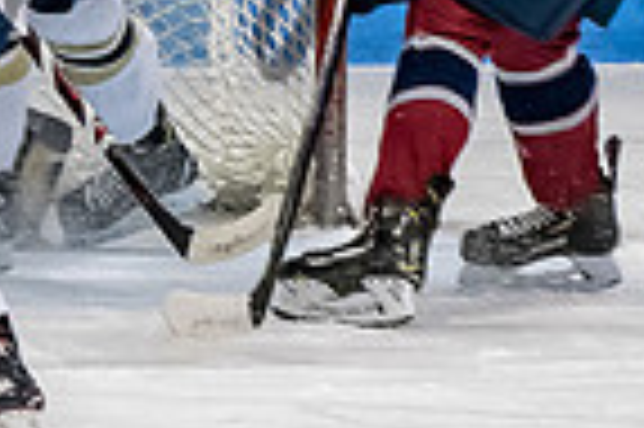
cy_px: -36
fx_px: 21621
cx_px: -429
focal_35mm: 1210
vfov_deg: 1.1
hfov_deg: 1.7
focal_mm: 150
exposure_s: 1/800
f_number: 4
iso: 3600
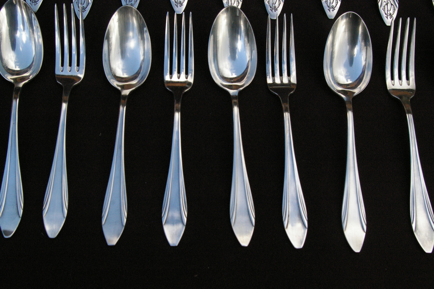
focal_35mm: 39
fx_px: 470
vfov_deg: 34.1
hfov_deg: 49.6
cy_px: 144
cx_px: 217
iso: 1600
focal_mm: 26
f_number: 8
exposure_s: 1/750
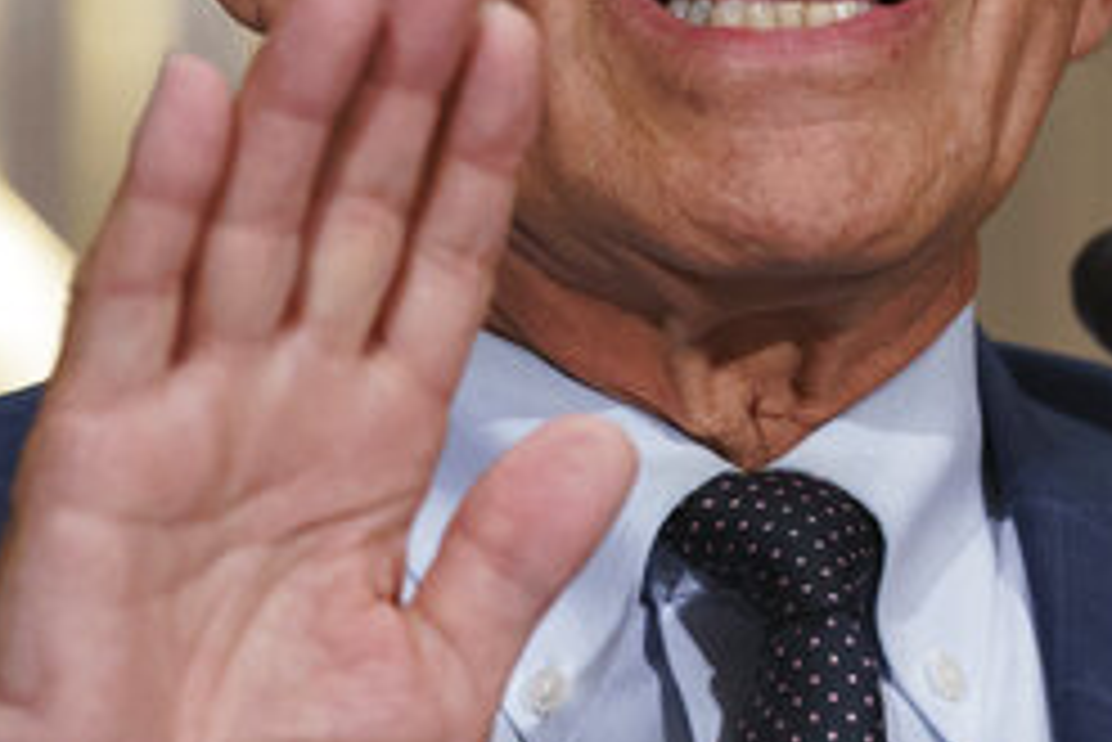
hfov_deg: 3.7
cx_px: 1342
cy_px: 223
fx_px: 17276
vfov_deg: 2.5
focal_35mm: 559
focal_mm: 135
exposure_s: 1/250
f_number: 4
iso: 3200
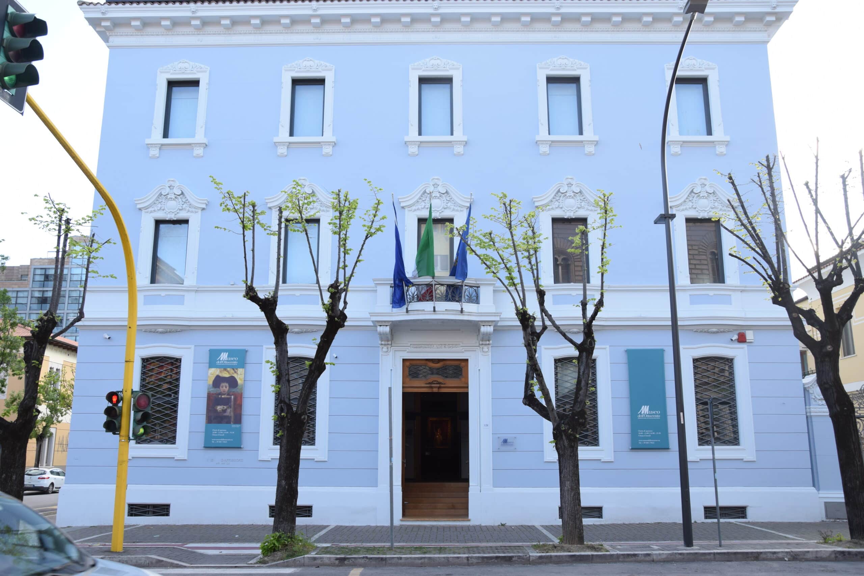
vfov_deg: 40.0
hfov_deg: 57.2
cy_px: 288
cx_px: 432
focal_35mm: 33
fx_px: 792
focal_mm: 22
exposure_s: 1/200
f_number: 7.1
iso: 400
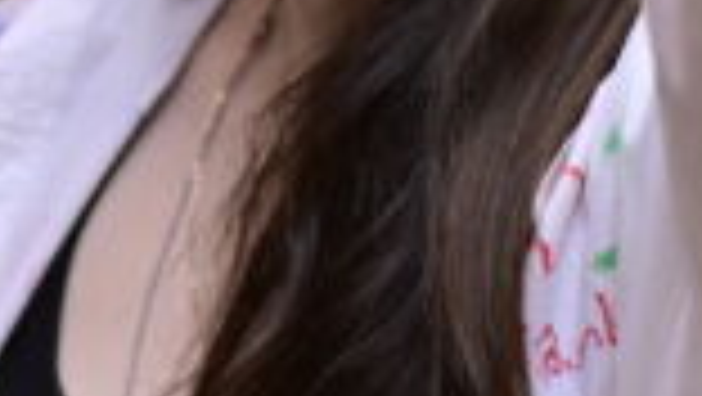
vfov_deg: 5.0
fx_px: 4489
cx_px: -94
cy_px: -155
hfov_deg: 8.9
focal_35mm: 241
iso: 1600
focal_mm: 35
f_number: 1.8
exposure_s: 1/250
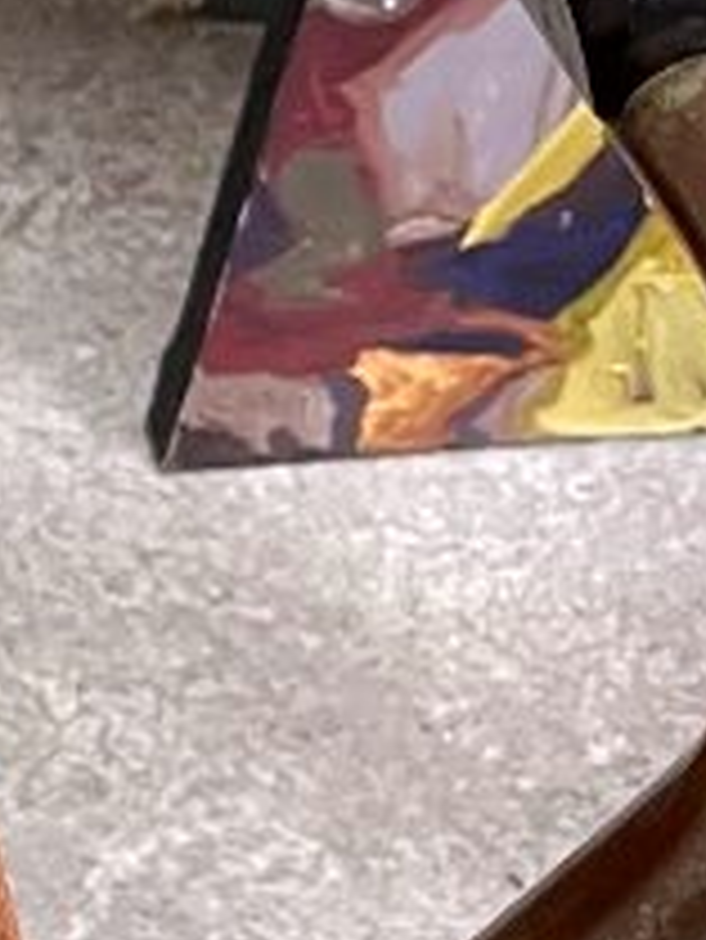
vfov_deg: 13.2
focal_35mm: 149
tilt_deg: -51.9
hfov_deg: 8.7
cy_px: 360
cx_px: -1196
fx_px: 4048
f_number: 1.6
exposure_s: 1/50
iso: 400
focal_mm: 5.1
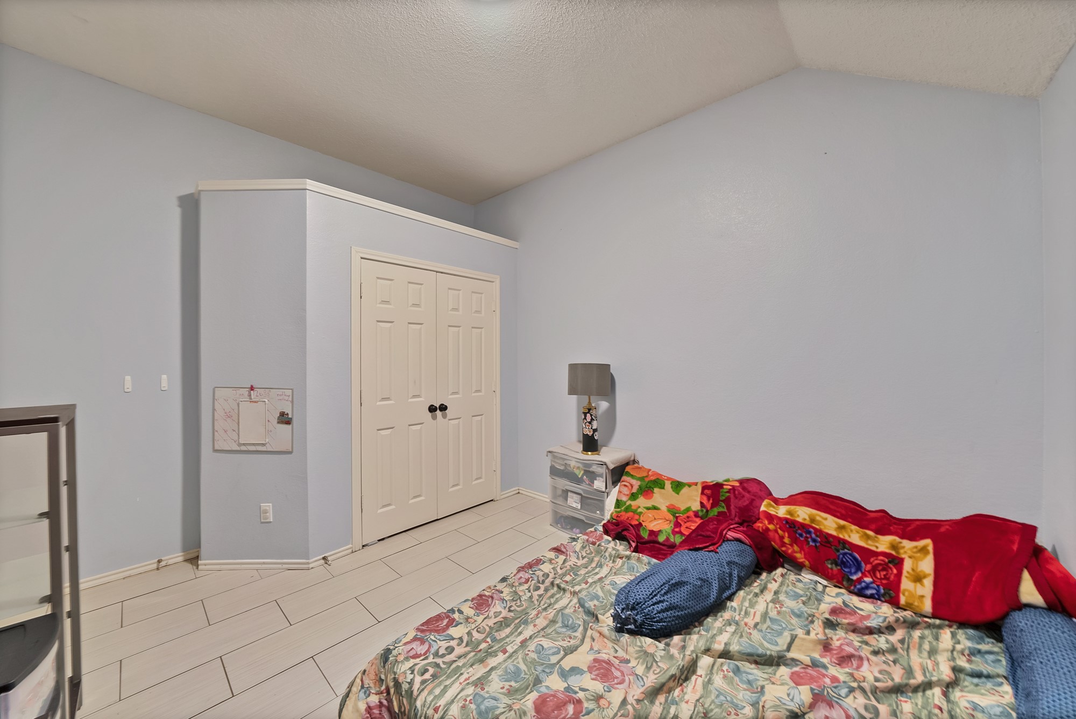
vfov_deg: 90.1
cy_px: 360
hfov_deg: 112.6
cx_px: 538
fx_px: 359
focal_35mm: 12
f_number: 9
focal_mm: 12
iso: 640
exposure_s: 1
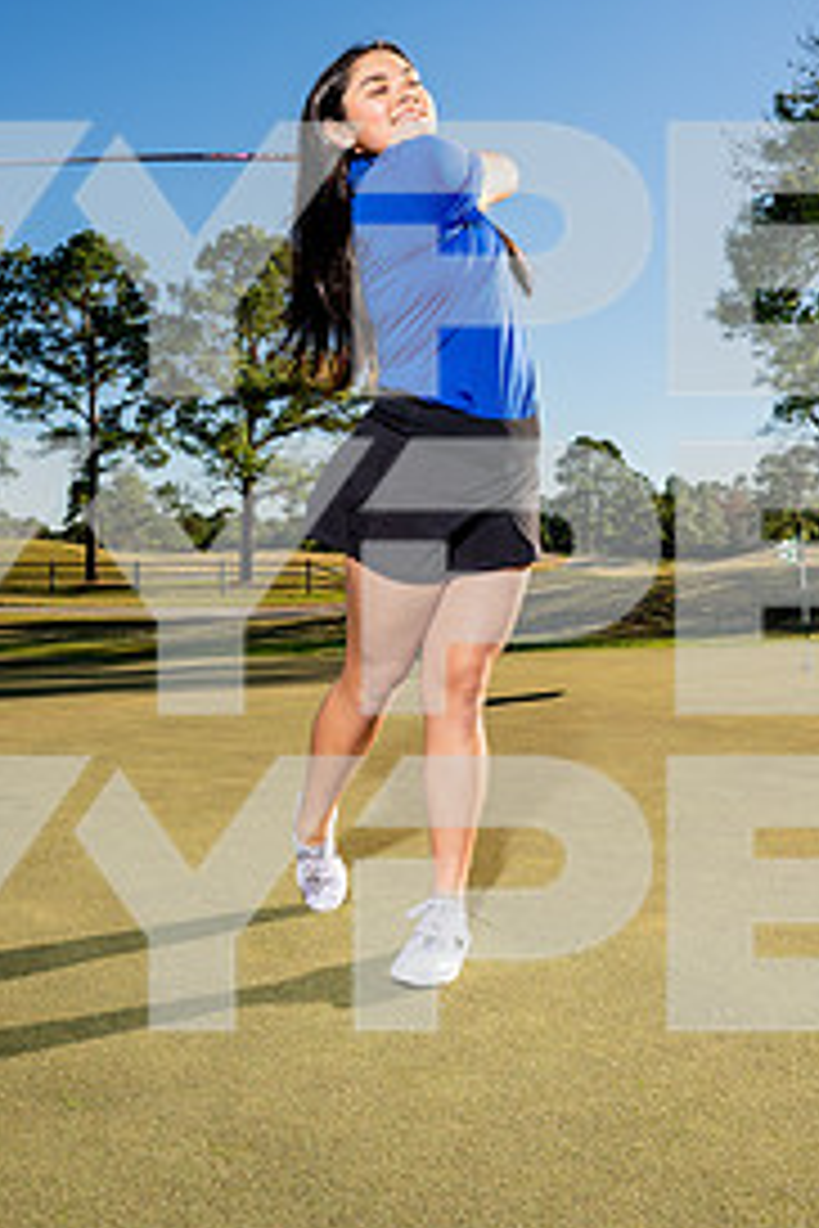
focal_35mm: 33
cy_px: 580
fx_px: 1126
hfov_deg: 39.7
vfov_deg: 57.2
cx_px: 310
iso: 100
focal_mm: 20
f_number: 8
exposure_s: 1/250
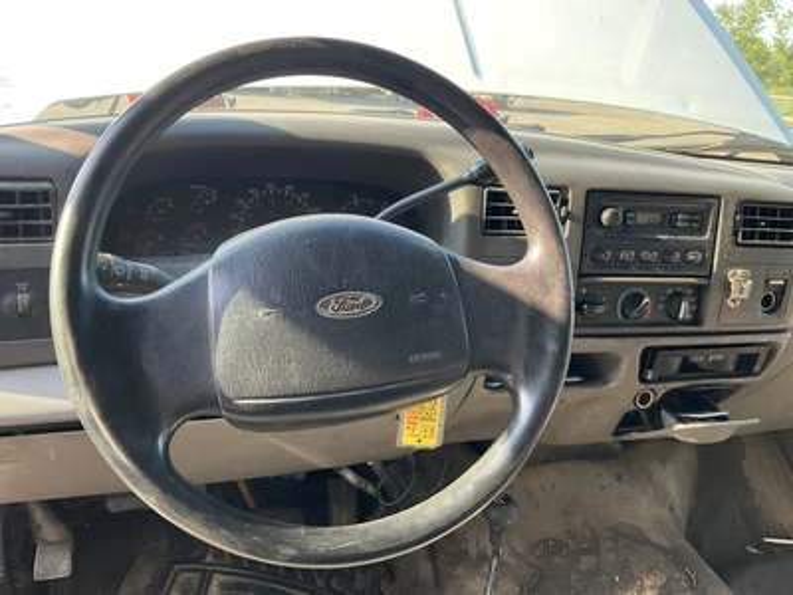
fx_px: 664
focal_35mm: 29
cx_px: 396
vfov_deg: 48.2
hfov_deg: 61.7
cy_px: 298
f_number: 1.8
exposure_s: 1/122
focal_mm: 3
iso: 50
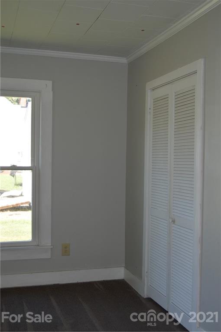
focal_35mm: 39
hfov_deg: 34.1
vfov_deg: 49.6
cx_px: 110
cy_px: 166
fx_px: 360
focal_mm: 26
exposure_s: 1/125
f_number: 4
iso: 250
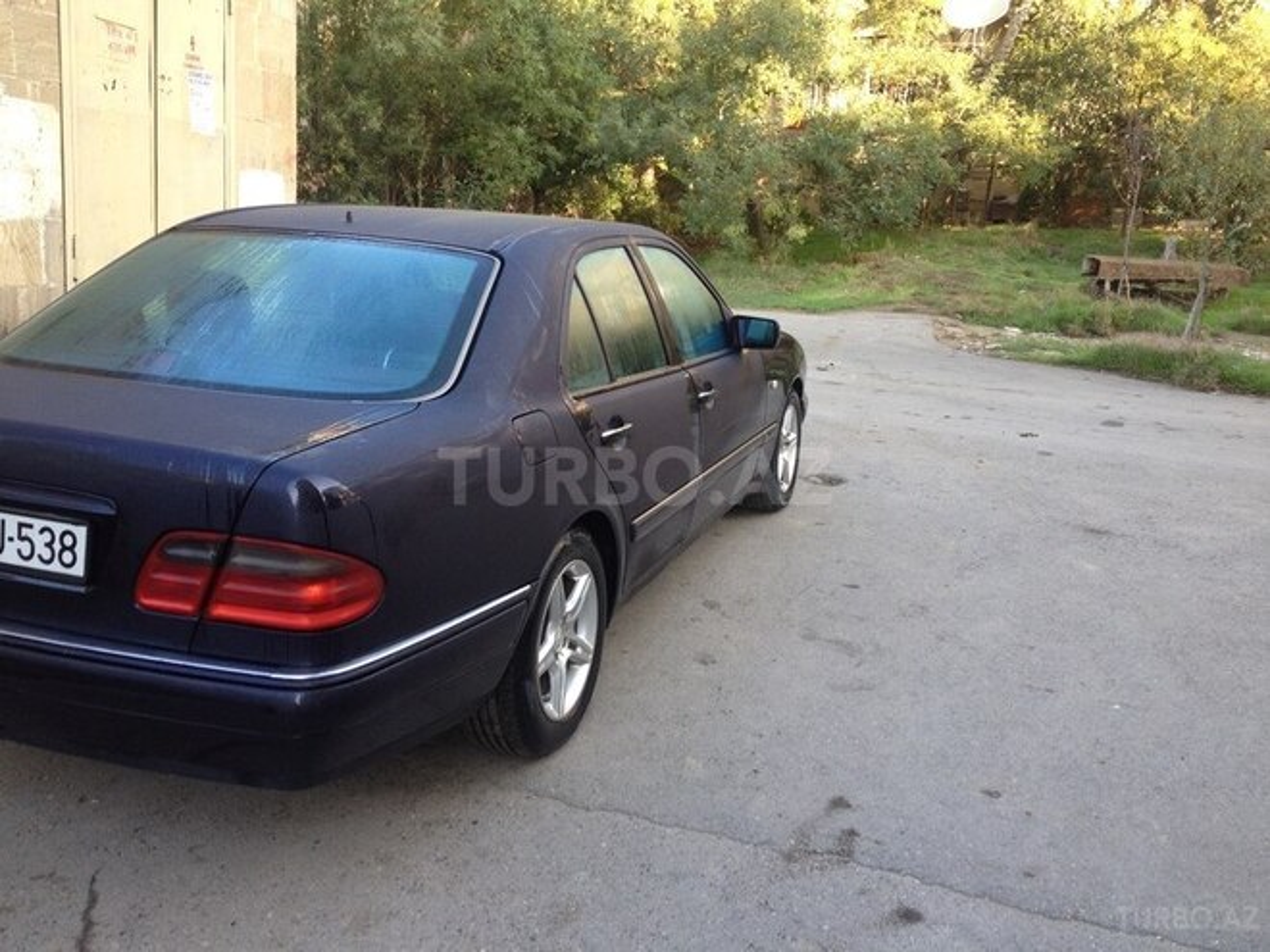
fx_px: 1284
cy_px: 476
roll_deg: -3.5
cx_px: 635
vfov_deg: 40.7
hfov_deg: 52.6
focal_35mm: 35
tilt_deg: -14.1
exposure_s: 1/120
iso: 64
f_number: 2.4
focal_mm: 4.28
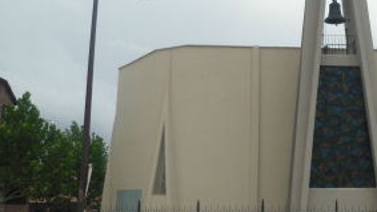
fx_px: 620
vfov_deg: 19.3
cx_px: 311
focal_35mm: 62
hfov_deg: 32.7
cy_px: 51
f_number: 8.1
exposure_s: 1/267
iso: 80
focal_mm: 6
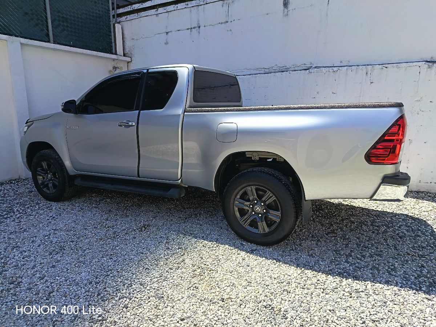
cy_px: 164
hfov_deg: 71.6
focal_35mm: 24
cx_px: 218
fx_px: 302
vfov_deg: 56.8
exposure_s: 1/421
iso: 100
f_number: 1.75
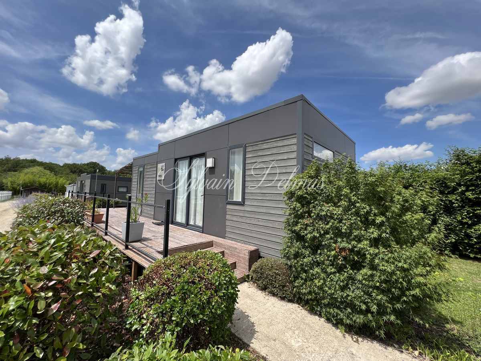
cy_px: 180
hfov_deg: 106.2
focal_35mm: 13
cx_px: 240
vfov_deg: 89.9
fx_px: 181
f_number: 1.8
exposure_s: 1/1488
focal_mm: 1.57
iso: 32
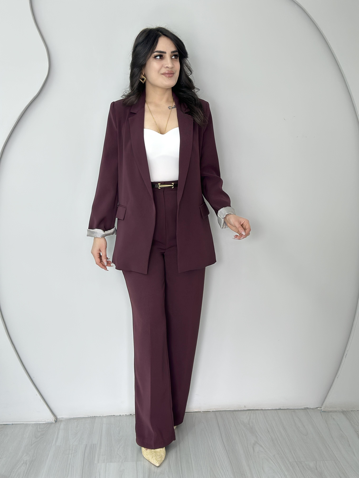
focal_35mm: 48
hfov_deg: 30.3
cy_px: 239
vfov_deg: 39.7
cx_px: 180
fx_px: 664
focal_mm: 6.86
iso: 64
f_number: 1.78
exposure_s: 1/100
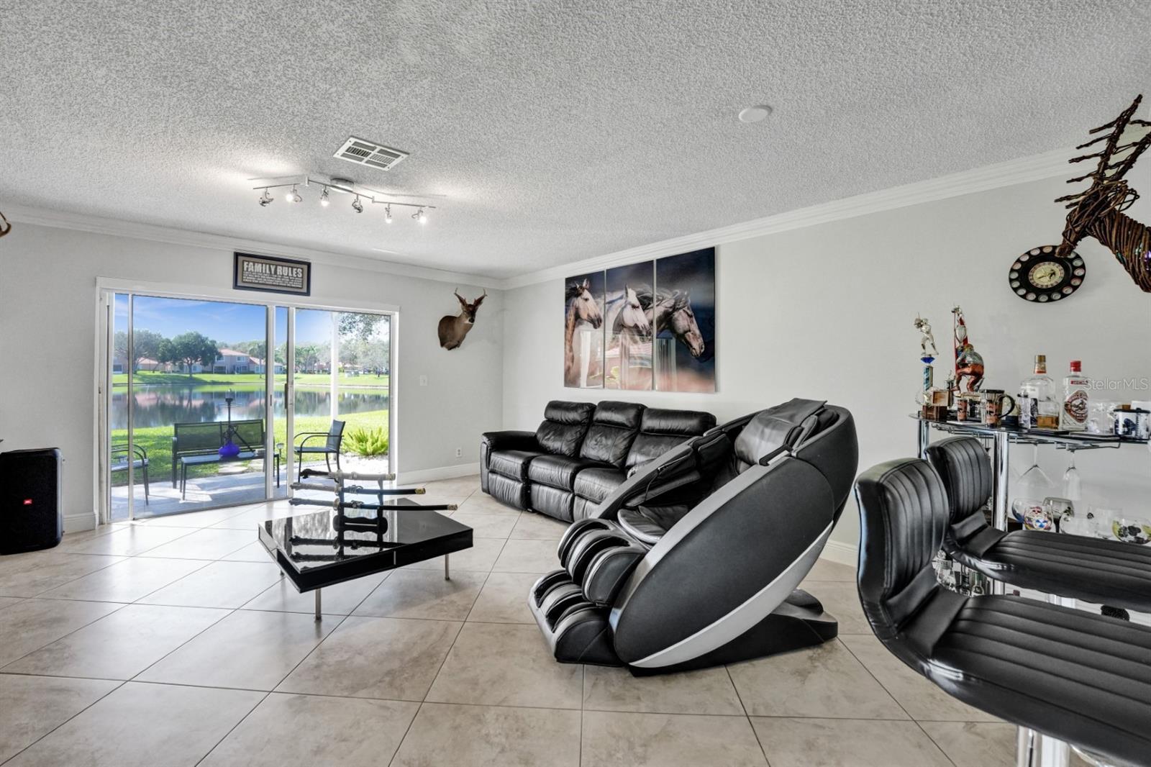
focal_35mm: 14
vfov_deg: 81.2
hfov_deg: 104.3
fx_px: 447
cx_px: 576
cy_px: 384
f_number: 5.6
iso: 2500
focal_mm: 14
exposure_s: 1/250
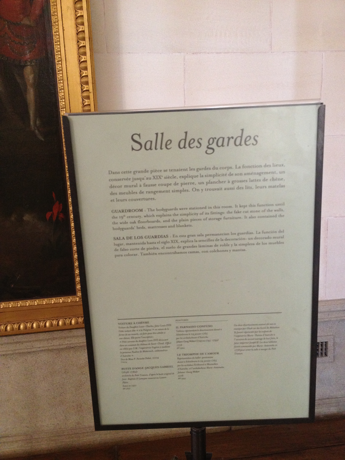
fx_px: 465
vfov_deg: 52.6
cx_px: 172
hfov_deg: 40.7
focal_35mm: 35
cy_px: 230
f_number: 2.4
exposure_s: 1/20
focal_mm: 4.28
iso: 250
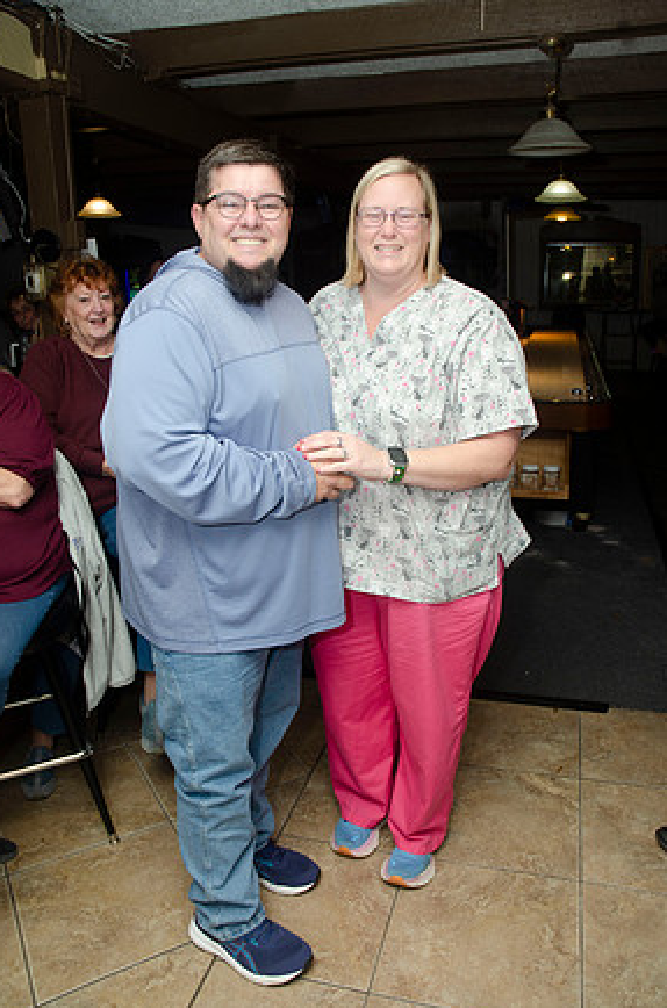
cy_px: 504
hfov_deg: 46.2
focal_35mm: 28
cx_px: 332
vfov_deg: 65.6
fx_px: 782
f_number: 5.6
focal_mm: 18
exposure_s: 1/100
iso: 400
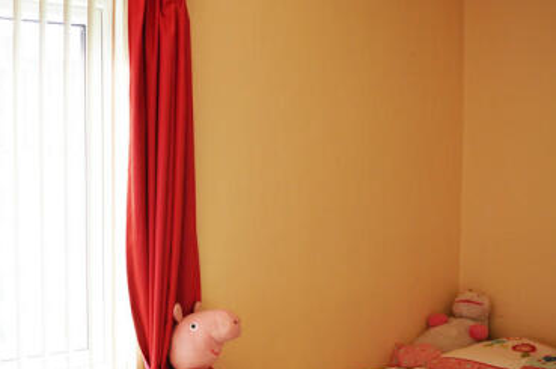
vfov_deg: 27.9
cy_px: 232
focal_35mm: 48
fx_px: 740
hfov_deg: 39.7
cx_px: 118
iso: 100
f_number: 4.5
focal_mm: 18
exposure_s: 1/25
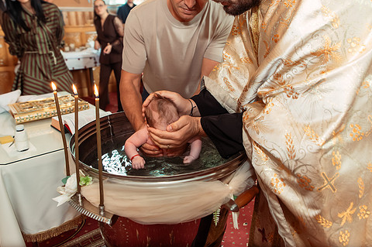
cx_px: 169
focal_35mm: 29
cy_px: 98
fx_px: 299
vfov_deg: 44.6
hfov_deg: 63.6
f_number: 3.5
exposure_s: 1/250
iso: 2500
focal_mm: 24
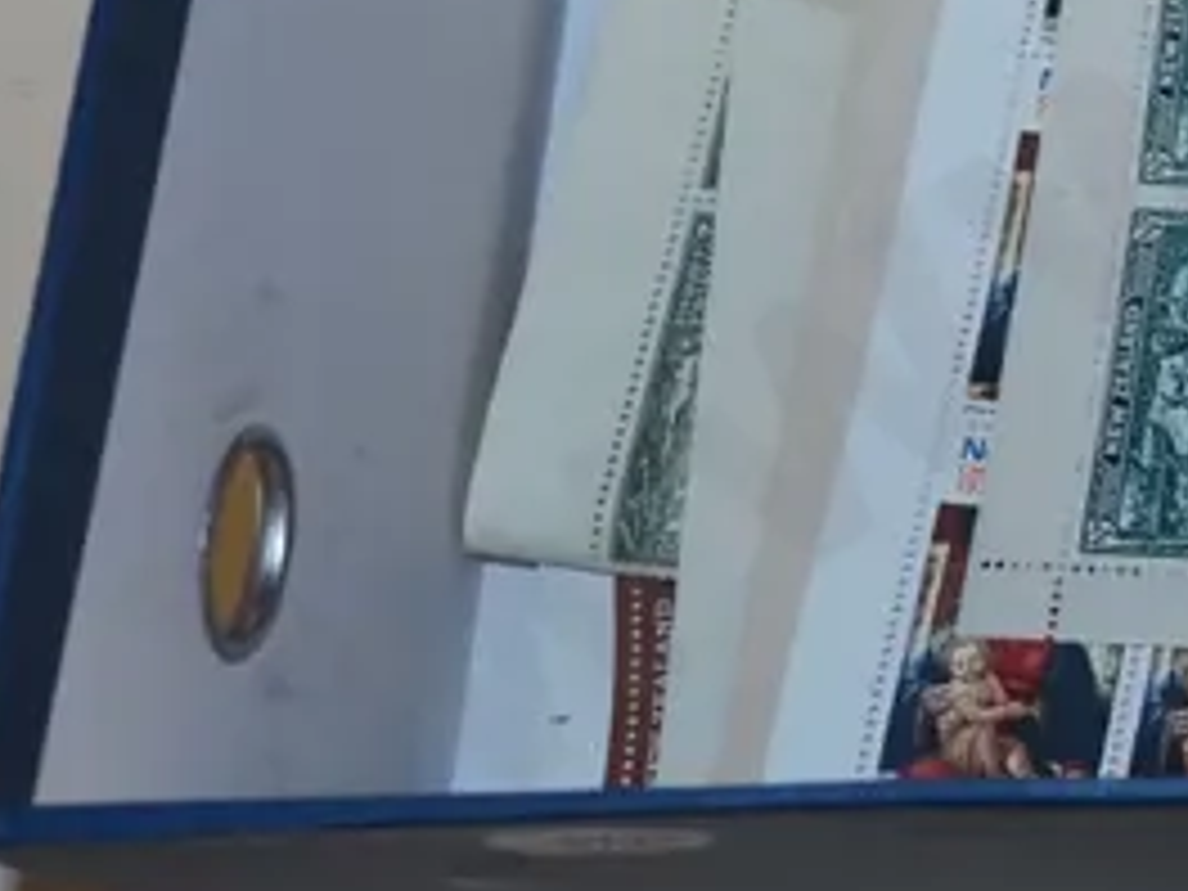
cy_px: -644
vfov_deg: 10.6
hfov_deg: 13.3
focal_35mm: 132
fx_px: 4530
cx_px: 2228
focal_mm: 17
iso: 2500
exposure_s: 1/60
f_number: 5.6
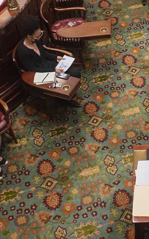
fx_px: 553
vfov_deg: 23.3
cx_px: 165
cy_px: -4
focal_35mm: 85
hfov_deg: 15.0
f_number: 6.3
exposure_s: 1/30
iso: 1600
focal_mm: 24
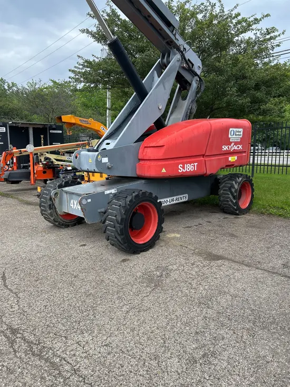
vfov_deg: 67.3
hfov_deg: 53.1
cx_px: 145
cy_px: 194
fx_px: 290
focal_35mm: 26
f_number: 1.5
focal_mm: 5.7
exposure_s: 1/276
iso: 50
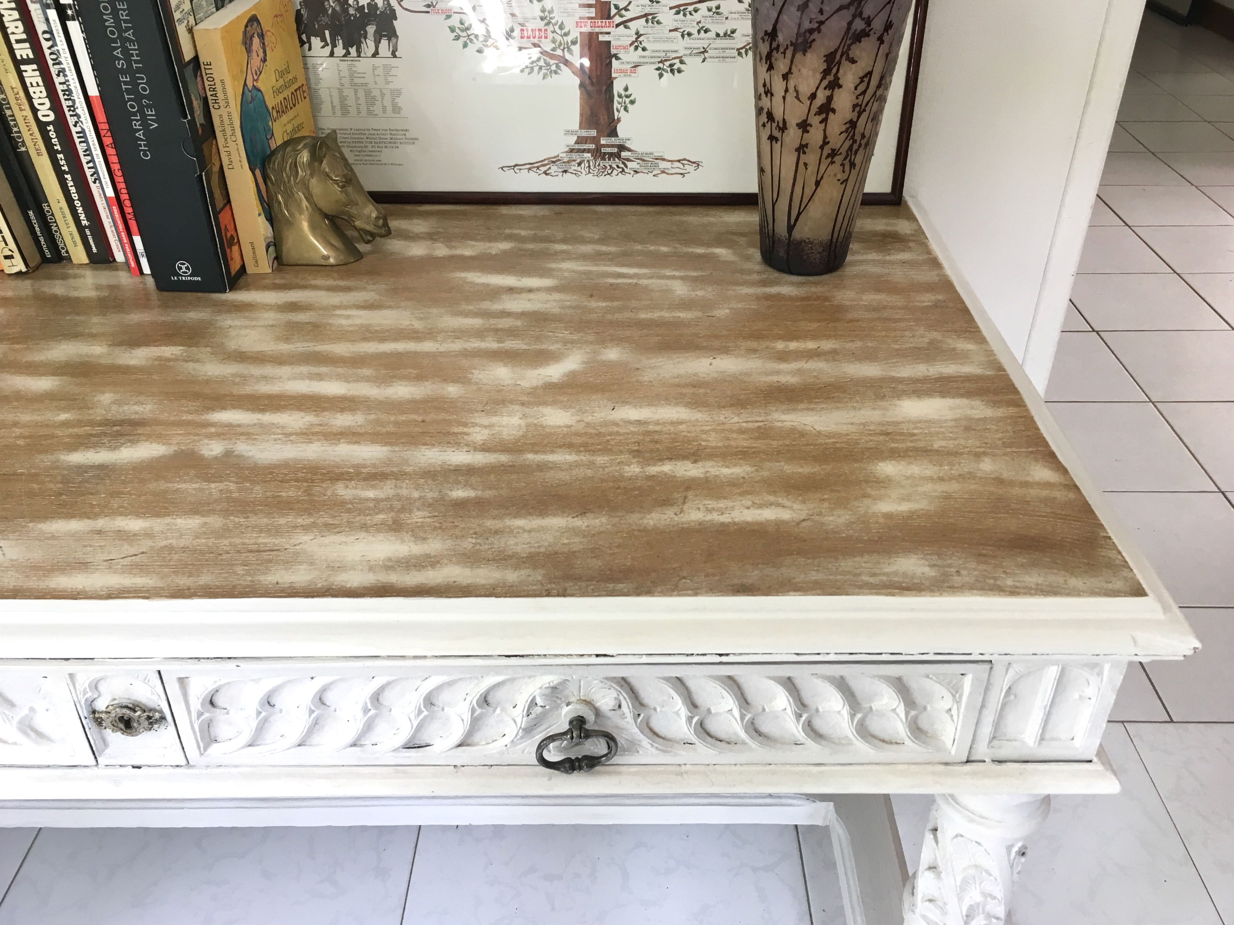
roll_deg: +0.5
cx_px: 617
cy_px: 462
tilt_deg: -35.7
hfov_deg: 61.7
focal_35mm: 29
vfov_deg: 48.2
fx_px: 1034
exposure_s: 1/33
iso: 40
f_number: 2.2
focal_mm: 4.15
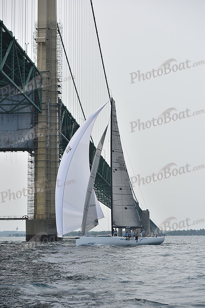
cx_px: 102
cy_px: 154
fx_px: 640
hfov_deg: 18.2
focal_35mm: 75
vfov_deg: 27.0
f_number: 5.6
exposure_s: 1/3200
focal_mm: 75
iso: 250
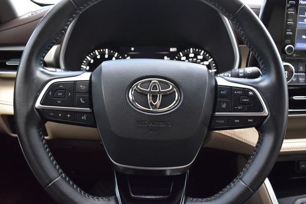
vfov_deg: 47.9
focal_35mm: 27
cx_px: 153
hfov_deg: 67.4
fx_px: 229
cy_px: 102
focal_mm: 18
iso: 1100
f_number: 6.3
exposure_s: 1/15
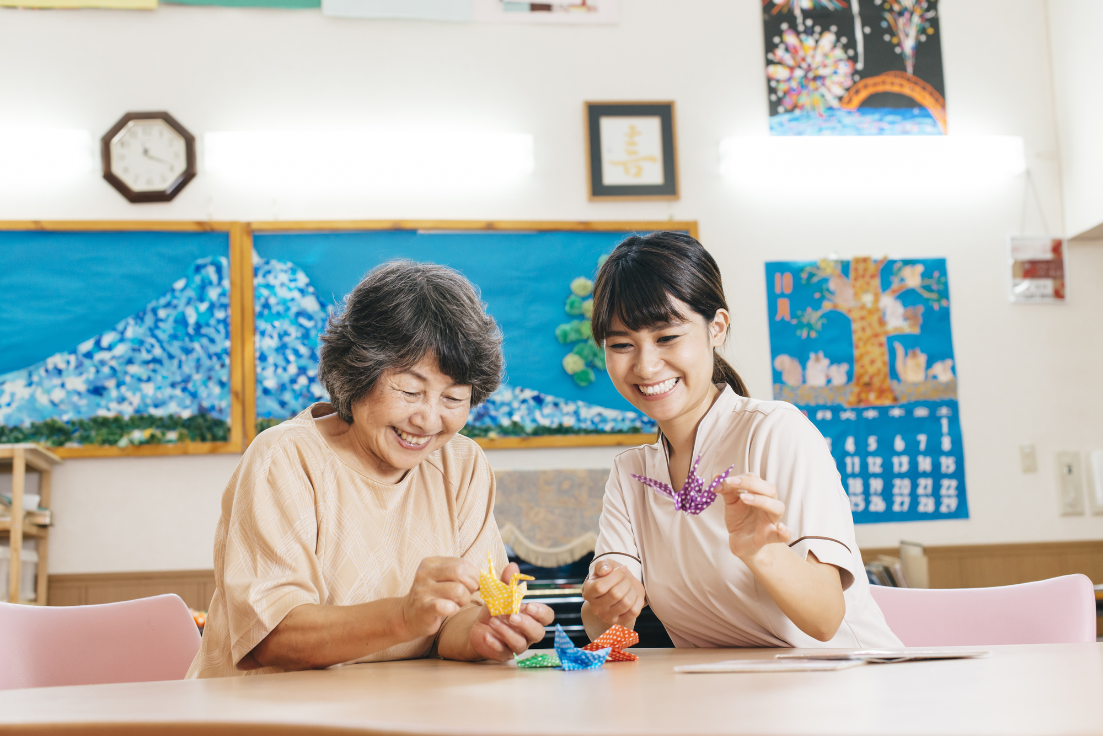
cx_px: 552
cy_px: 368
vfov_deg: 27.0
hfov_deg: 39.6
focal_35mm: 50
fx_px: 1532
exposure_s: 1/80
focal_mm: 50
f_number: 5.6
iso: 800
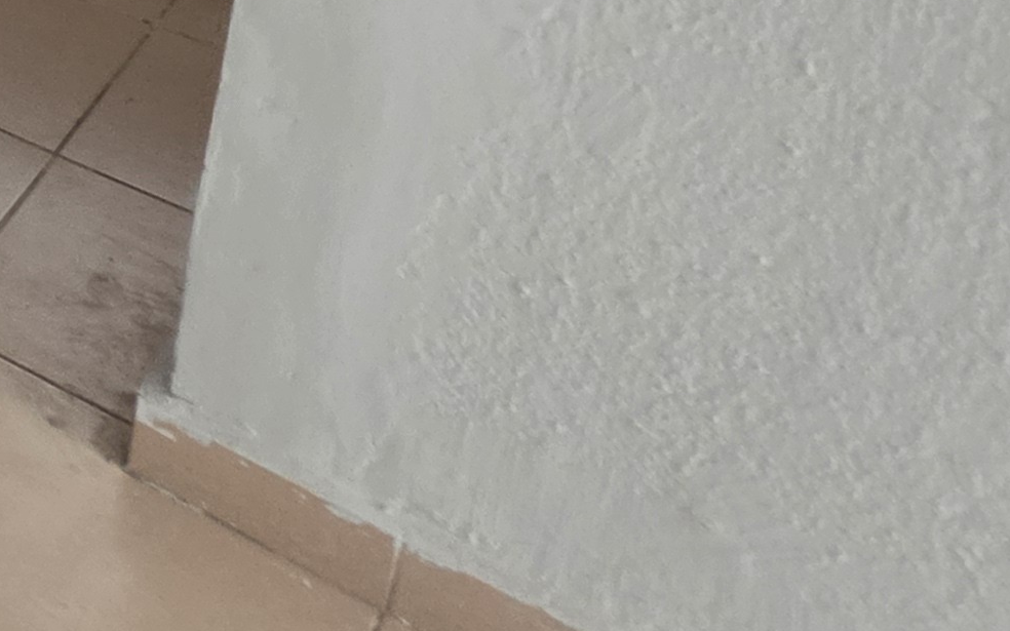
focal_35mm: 56
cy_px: -643
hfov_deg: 19.2
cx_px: -1031
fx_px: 1541
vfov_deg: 16.9
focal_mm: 2.2
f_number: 1.9
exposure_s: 1/100
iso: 160
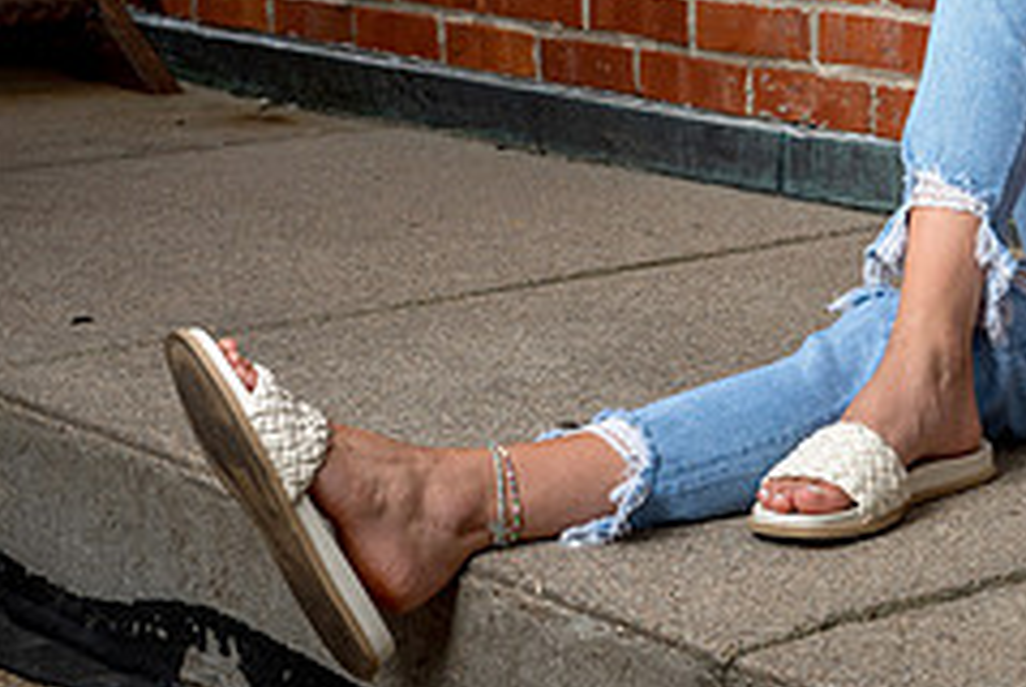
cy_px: 19
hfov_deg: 18.4
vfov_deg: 12.5
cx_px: 953
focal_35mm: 109
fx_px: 3110
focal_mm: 45
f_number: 6.3
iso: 100
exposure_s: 1/160
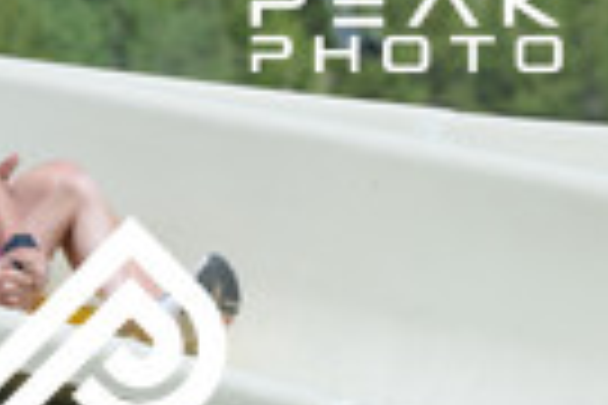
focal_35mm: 577
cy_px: 349
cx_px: 90
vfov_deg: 2.4
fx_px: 9744
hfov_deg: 3.6
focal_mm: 195
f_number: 6.3
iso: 360
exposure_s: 1/640
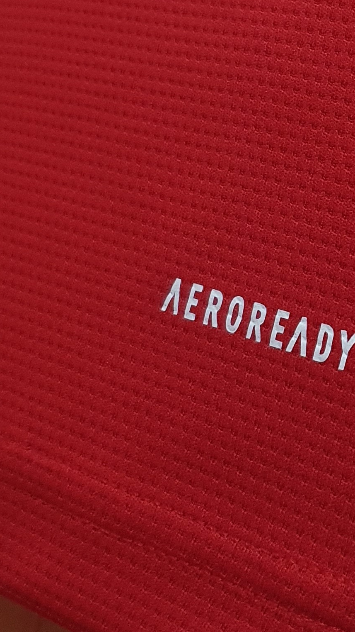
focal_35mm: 75
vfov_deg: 28.2
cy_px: 287
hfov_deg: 15.5
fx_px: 1255
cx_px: 430
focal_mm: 4.32
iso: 500
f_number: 1.5
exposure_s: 1/33
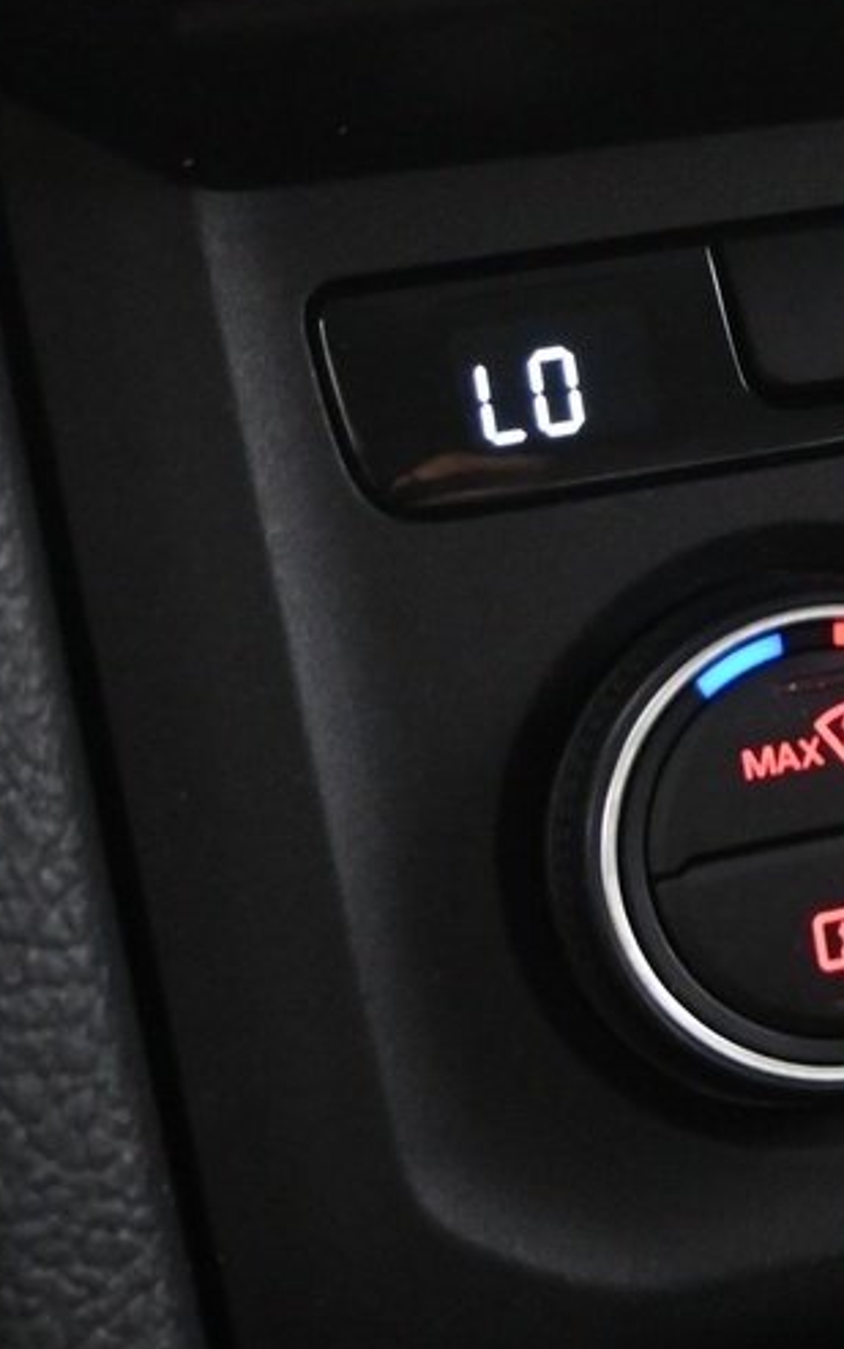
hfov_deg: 12.4
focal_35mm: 98
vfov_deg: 21.0
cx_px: 1429
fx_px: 3599
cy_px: 300
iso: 3200
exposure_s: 1/15
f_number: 3.8
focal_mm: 19.5
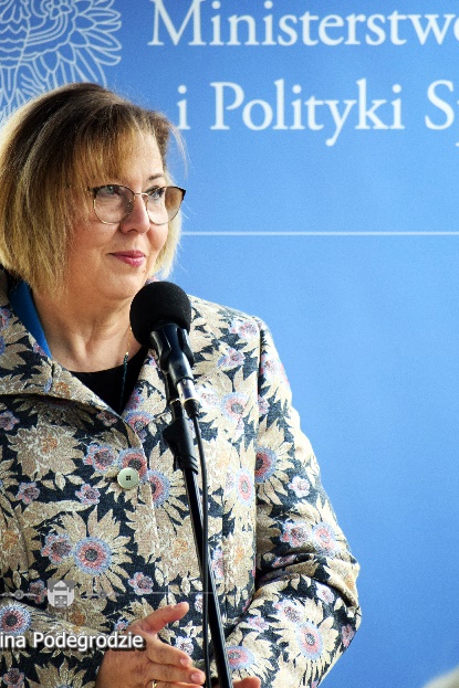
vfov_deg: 3.6
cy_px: 267
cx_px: 189
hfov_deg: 2.4
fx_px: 11060
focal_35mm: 578
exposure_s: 1/250
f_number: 6.3
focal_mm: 300
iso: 800
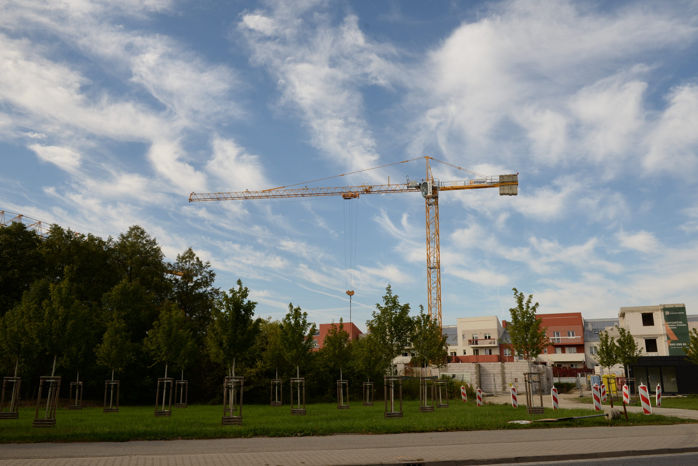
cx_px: 349
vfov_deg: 45.0
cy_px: 233
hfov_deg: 63.6
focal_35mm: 29
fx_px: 562
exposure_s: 1/250
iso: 100
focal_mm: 29
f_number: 9
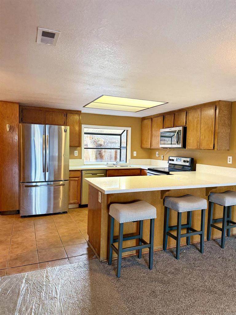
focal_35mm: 24
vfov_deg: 71.6
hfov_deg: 56.8
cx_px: 118
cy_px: 158
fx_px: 218
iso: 200
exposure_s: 1/60
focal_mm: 6.76
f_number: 1.78
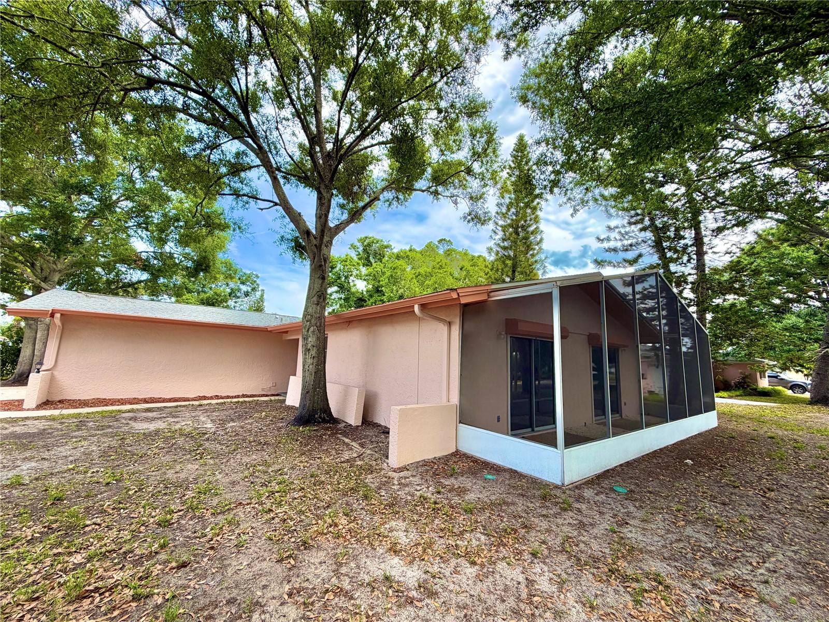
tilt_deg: +8.6
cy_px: 311
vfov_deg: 85.7
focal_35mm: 14
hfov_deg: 102.1
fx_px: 335
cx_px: 414
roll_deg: -2.5
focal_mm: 2.22
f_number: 2.2
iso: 50
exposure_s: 1/502
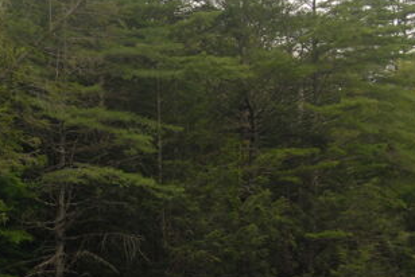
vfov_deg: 12.5
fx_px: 1258
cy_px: 235
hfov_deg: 18.2
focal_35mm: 109
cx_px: -9
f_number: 4
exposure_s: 1/160
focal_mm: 28
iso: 250
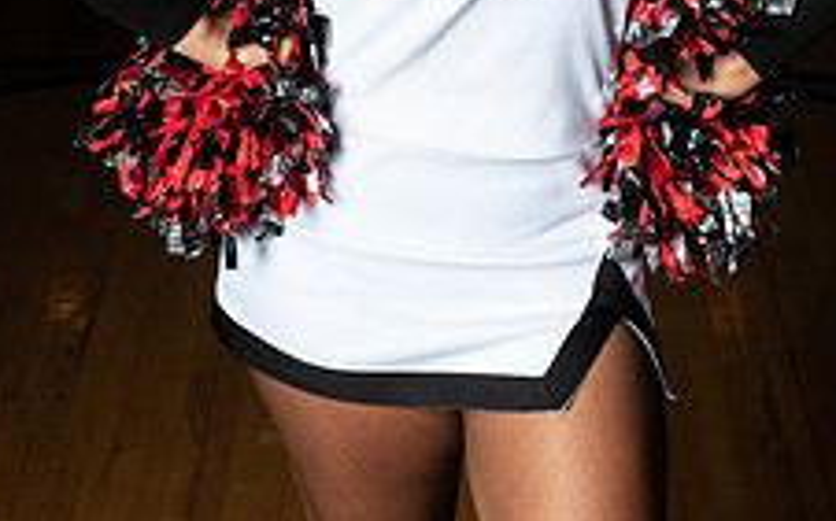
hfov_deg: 17.1
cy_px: -233
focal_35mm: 122
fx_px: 2778
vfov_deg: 10.4
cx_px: 448
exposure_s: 1/200
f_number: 14
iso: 320
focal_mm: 60
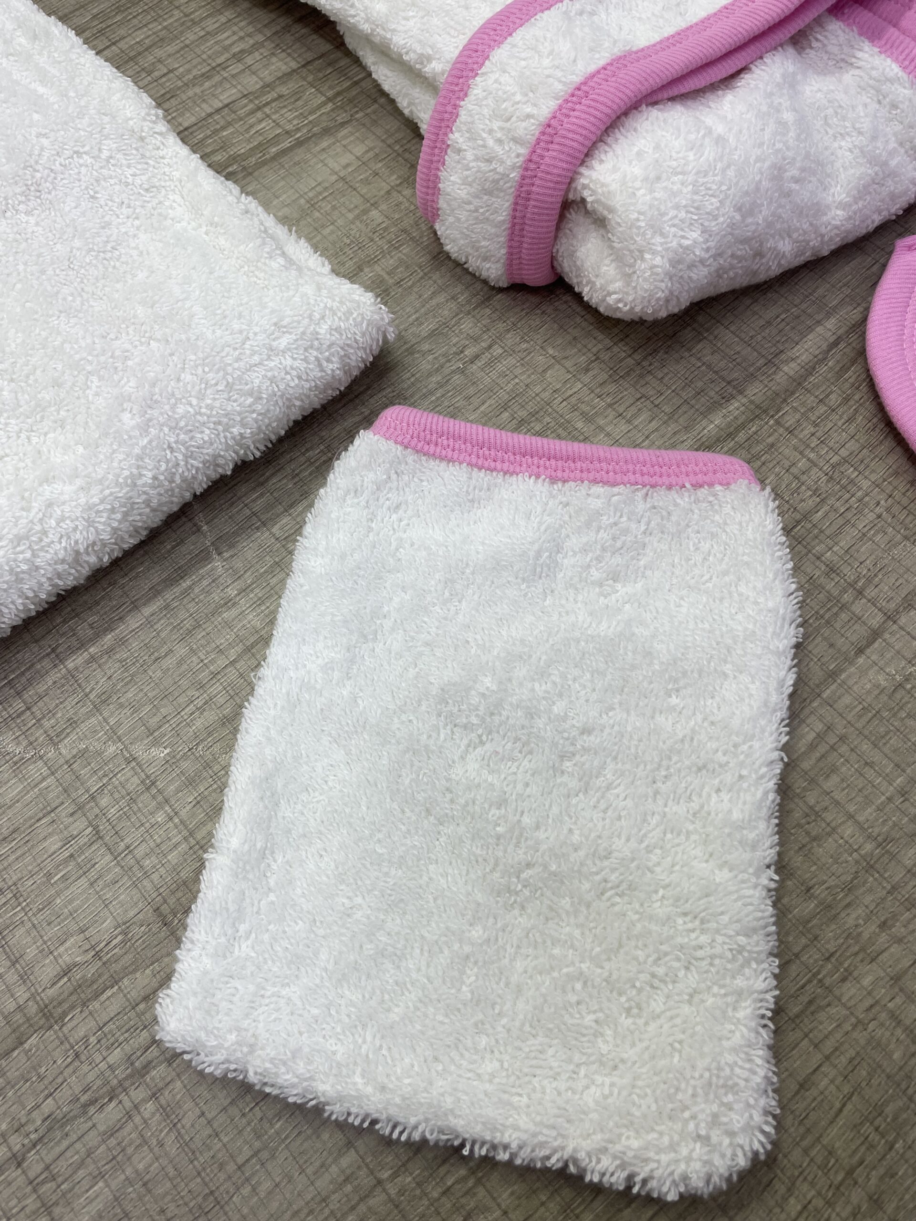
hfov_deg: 53.1
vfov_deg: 67.3
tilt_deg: -65.9
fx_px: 917
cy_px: 610
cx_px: 458
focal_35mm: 26
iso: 32
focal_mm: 4.2
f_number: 1.6
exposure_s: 1/192
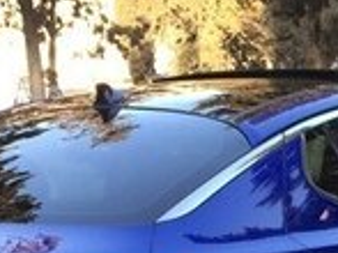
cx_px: 329
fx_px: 1268
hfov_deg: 14.9
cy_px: 482
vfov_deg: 10.6
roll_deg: +2.9
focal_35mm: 130
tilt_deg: -16.9
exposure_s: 1/121
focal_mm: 4.15
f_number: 2.2
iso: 32
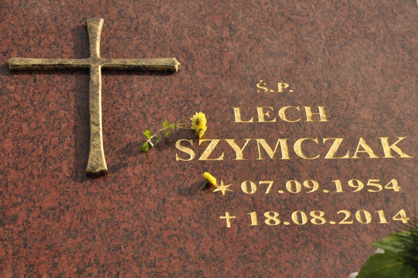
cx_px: 209
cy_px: 139
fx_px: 1148
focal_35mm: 99
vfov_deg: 13.8
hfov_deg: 20.6
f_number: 5.6
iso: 500
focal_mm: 66
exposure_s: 1/2500
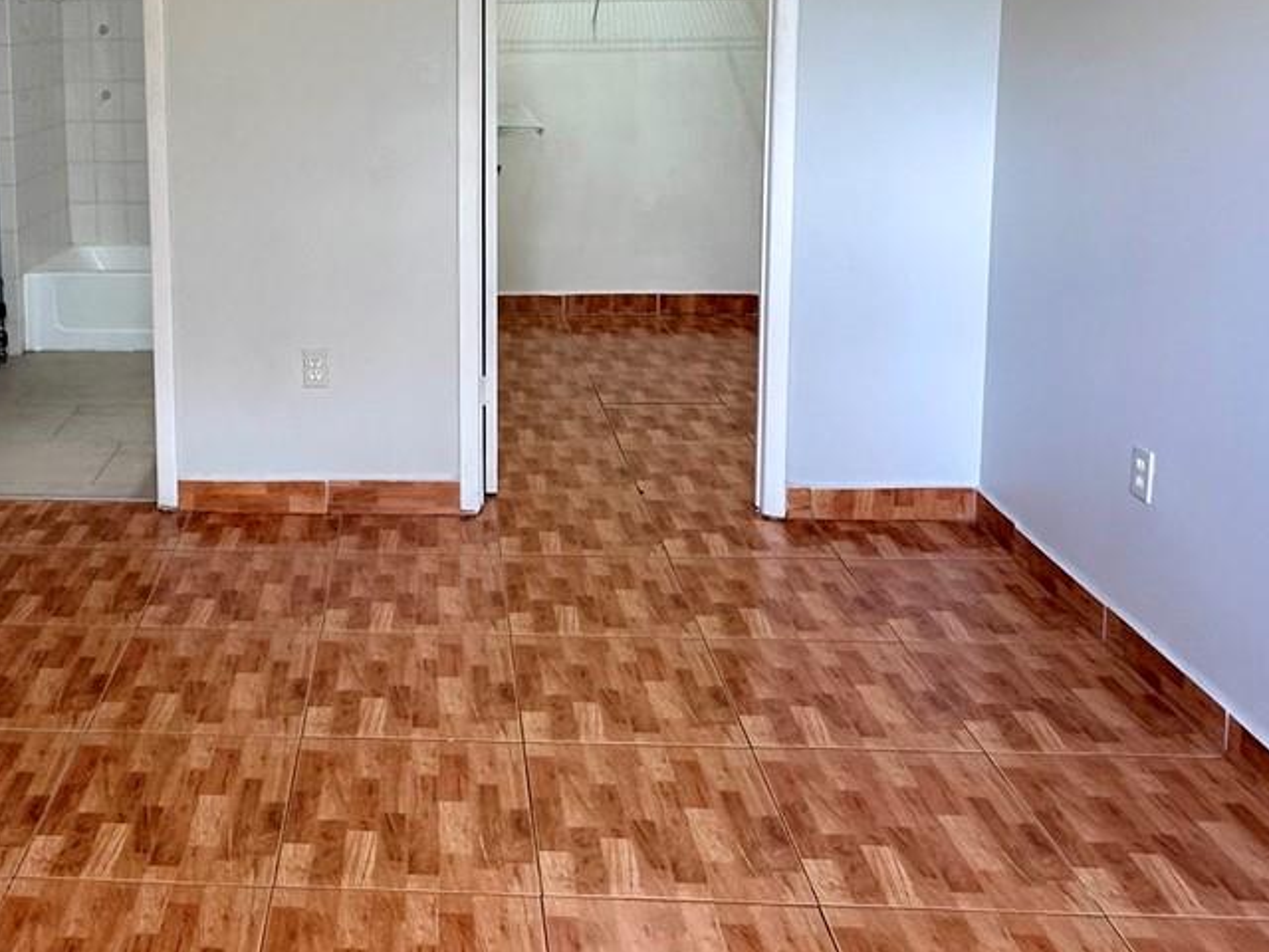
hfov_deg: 50.7
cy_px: 147
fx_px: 1283
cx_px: 333
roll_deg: +0.8
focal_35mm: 35
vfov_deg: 38.6
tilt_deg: -6.0
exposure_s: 1/99
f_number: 2.2
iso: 160
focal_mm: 2.22
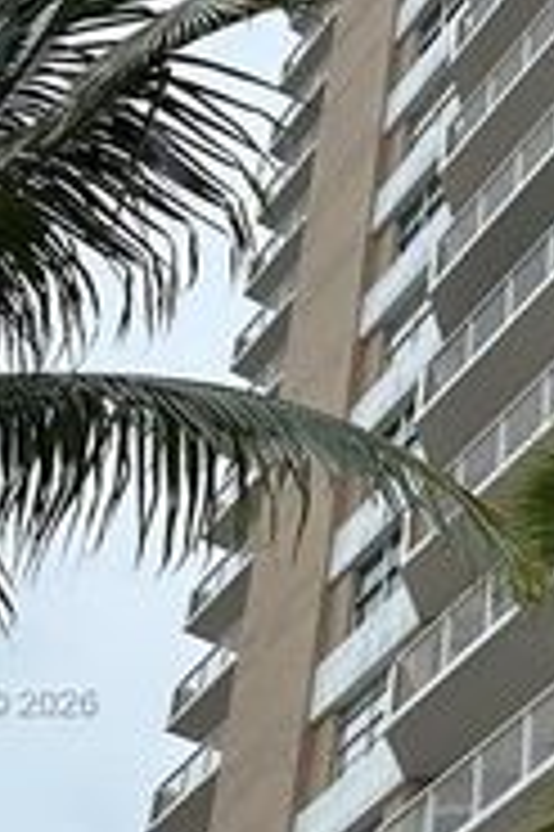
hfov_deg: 14.4
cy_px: 704
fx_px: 2081
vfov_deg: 22.2
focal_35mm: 90
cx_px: 757
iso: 80
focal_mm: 6.86
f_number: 1.78
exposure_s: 1/2410
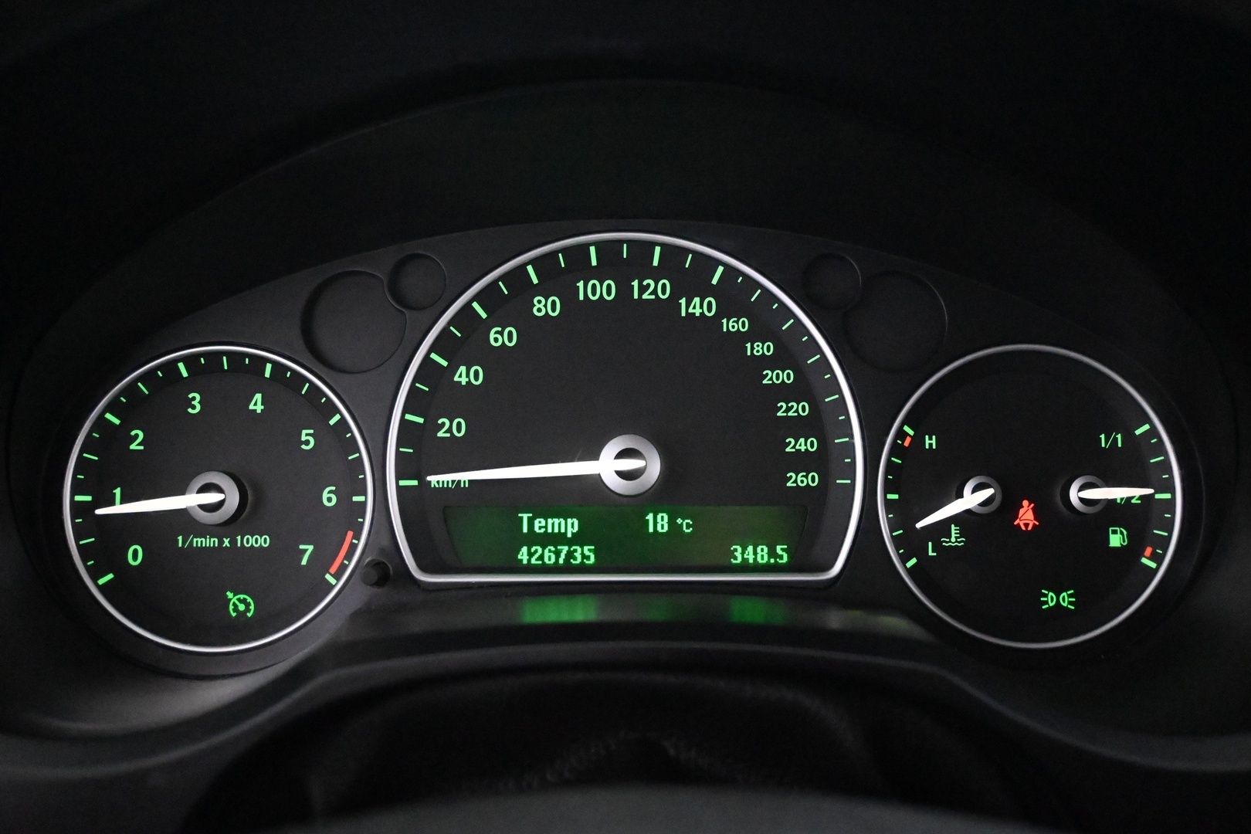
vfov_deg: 35.5
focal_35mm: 38
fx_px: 1303
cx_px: 626
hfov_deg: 51.3
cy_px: 417
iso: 14400
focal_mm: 25
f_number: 4.2
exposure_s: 1/40
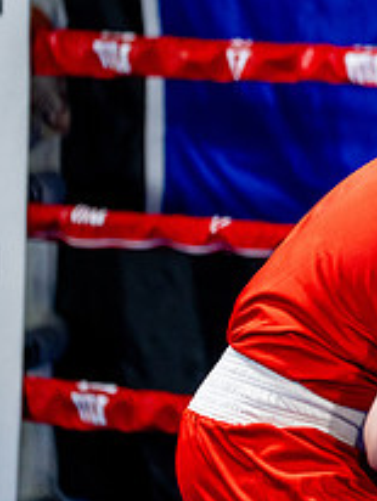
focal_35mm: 300
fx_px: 4347
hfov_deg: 4.9
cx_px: 645
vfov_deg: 6.6
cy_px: 157
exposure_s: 1/1000
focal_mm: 111
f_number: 2
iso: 4000
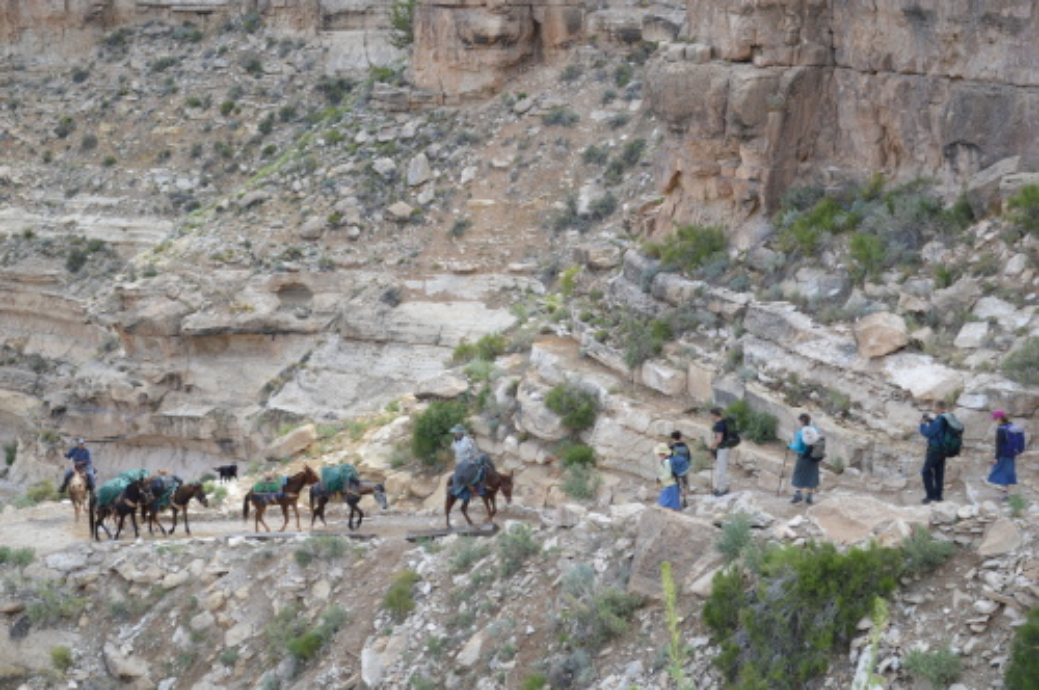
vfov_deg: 20.6
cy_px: 345
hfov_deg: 30.5
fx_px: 1902
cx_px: 520
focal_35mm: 66
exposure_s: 1/125
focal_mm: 44
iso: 100
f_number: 5.6
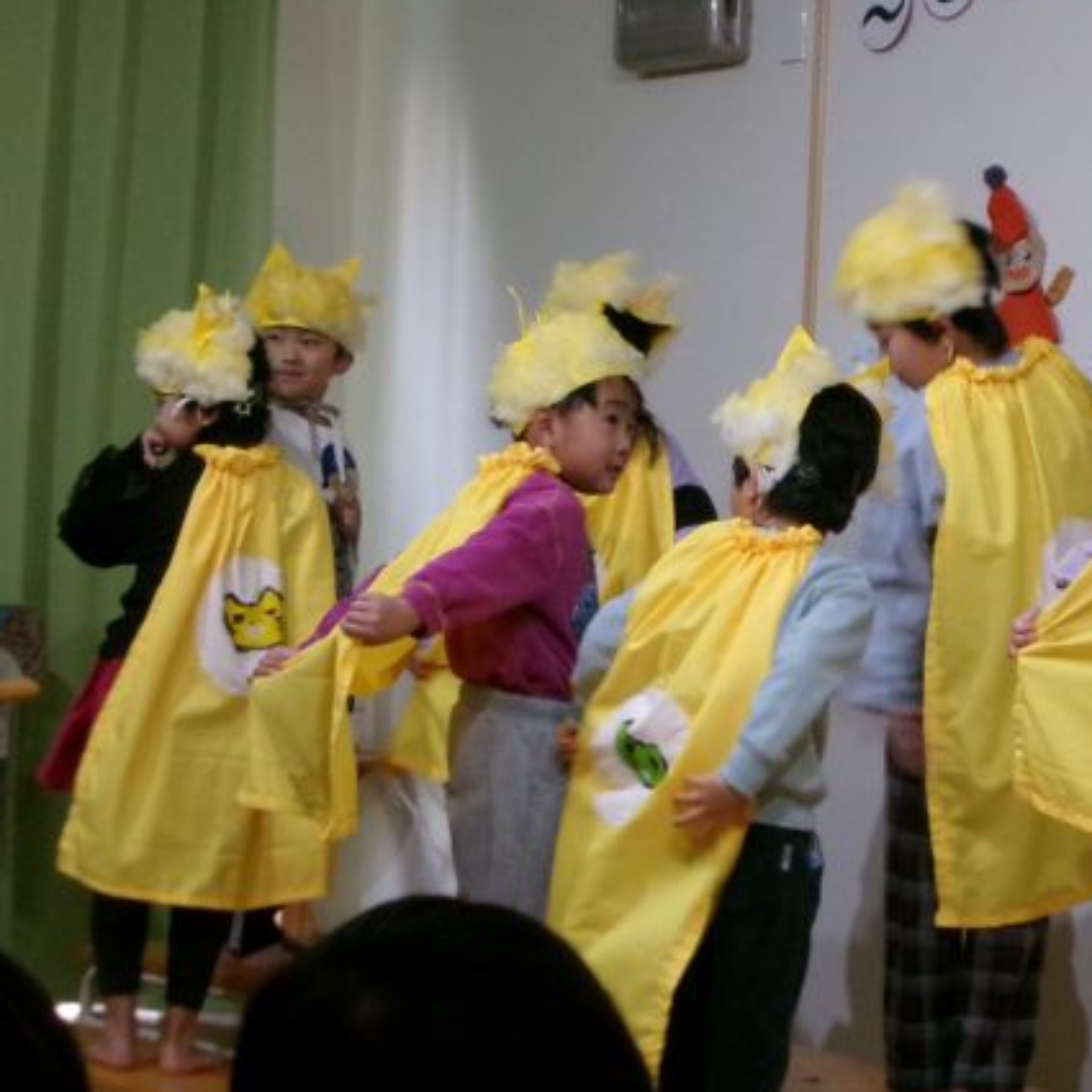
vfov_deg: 16.1
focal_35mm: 108
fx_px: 3855
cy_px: 628
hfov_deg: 15.9
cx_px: 1033
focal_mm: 9.5
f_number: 4.9
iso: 400
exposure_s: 1/26
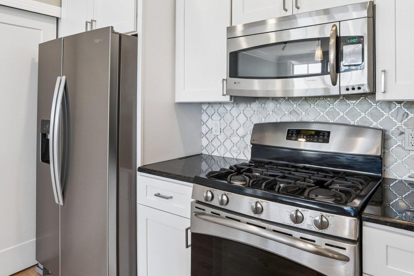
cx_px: 218
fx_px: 276
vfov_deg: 52.5
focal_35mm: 24
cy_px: 100
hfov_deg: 73.7
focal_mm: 8
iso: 160
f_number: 8
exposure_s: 1/8
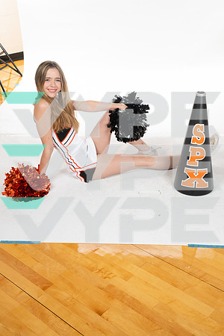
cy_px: 168
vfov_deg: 42.7
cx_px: 112
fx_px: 429
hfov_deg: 29.2
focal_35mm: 46
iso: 800
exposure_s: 1/320
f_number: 8
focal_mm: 46
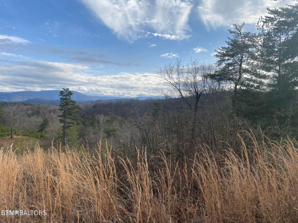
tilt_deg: -1.0
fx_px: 224
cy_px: 112
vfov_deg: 53.1
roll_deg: -1.1
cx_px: 149
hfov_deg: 67.3
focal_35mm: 26
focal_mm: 4.25
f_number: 1.8
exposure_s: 1/3040
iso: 32
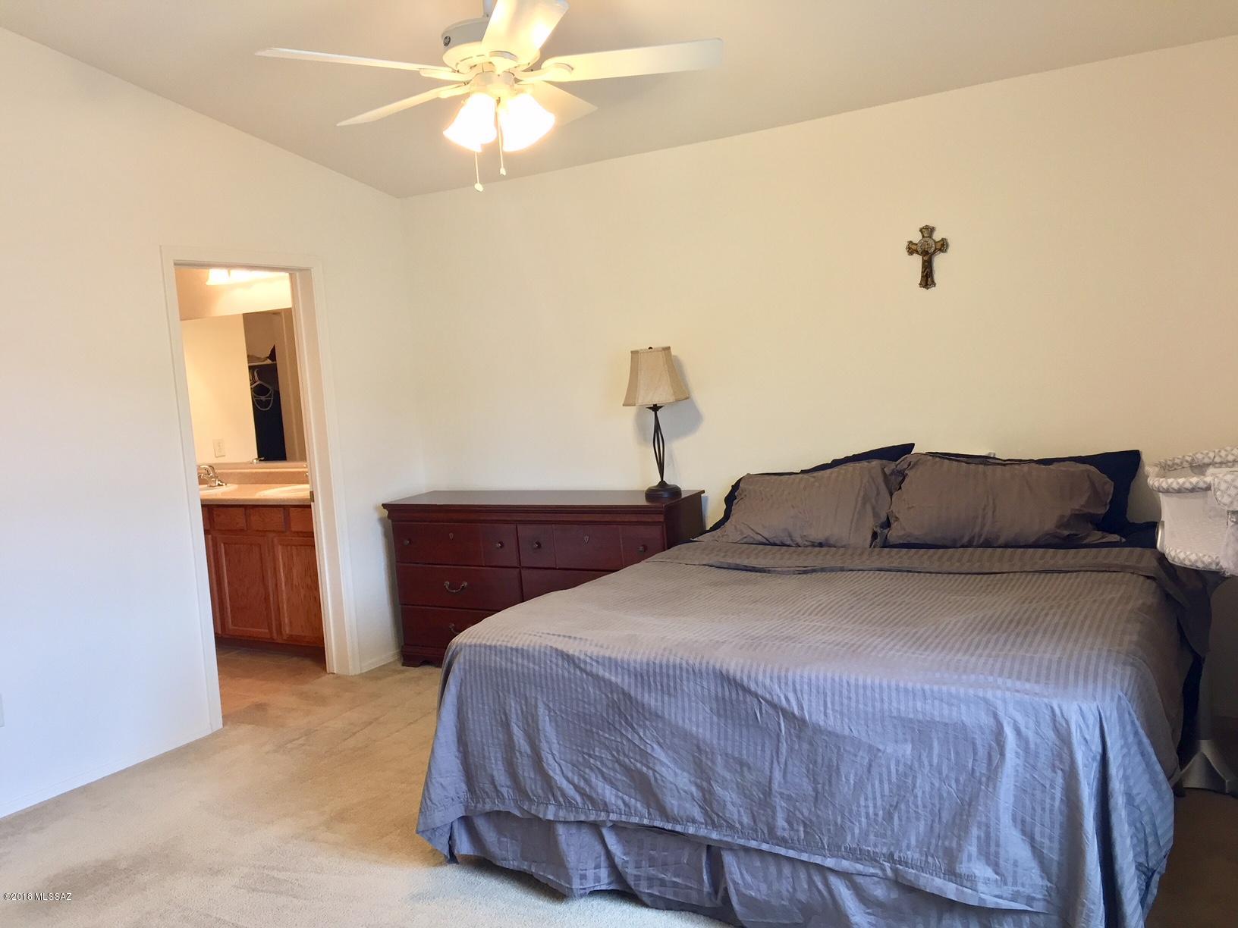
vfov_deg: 48.2
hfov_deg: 61.7
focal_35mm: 29
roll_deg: +2.7
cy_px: 464
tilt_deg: -5.0
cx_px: 619
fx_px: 1037
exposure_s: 1/30
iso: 80
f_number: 2.2
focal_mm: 4.15
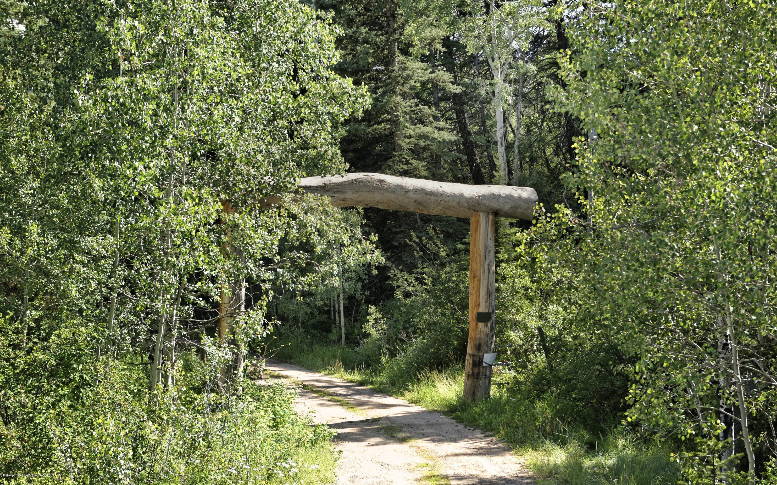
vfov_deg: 19.1
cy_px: 230
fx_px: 1440
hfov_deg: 30.2
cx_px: 388
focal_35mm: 68
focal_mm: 66
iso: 800
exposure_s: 1/1000
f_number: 5.6
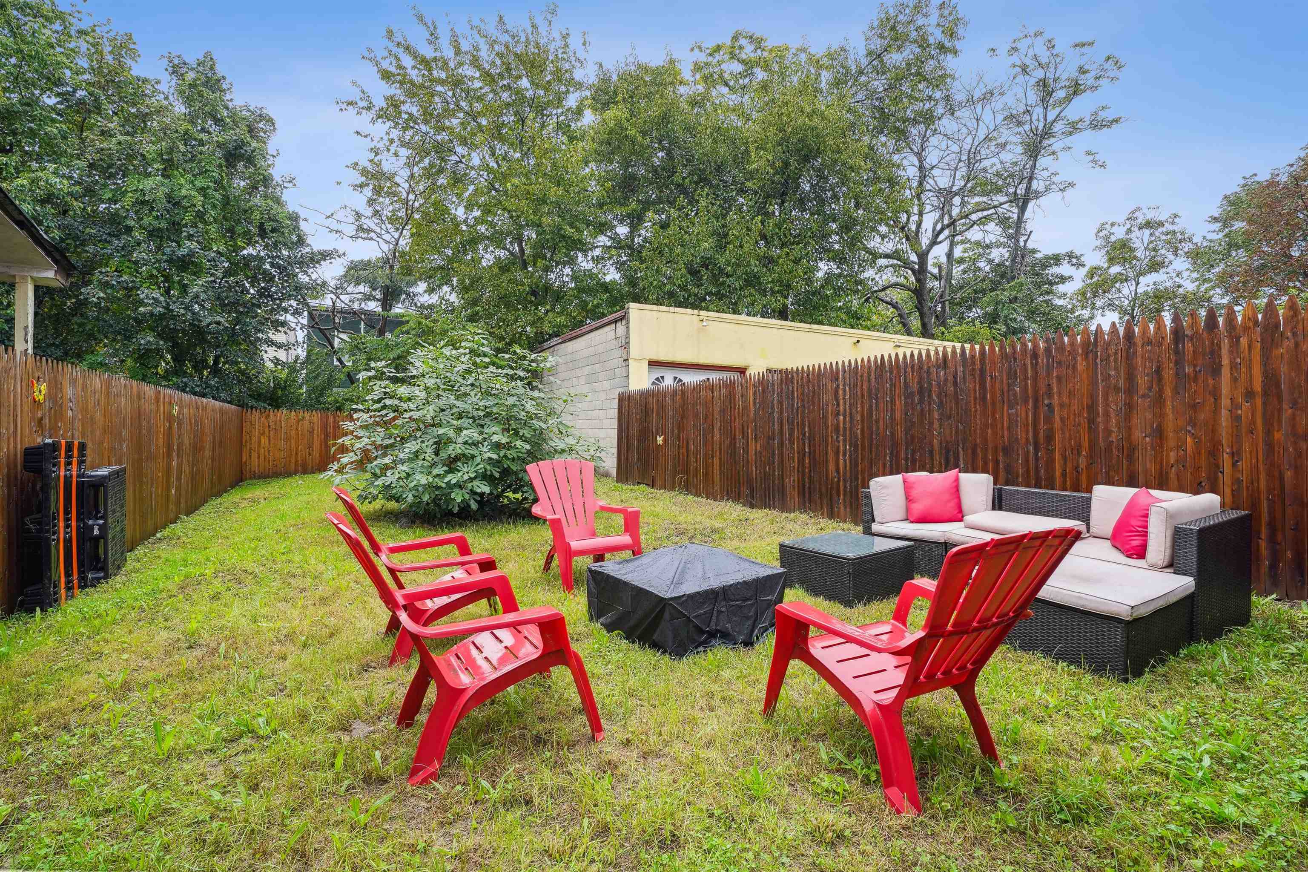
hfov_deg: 96.7
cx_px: 654
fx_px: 581
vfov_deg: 73.7
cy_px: 436
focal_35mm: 16
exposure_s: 1/80
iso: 400
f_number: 8
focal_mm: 16
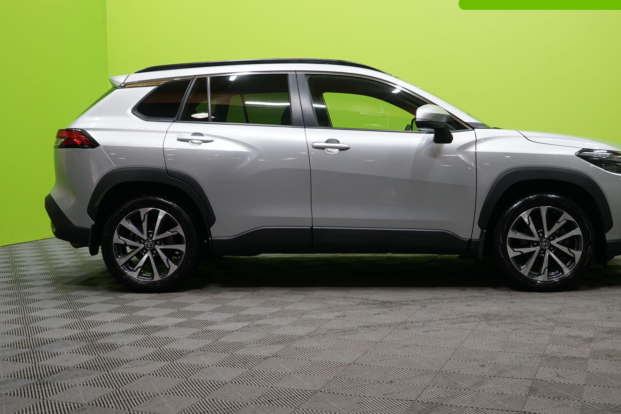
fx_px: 724
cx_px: 359
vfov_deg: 31.9
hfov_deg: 46.2
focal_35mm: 42
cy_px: 180
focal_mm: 33
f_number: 4.5
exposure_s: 1/50
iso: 400
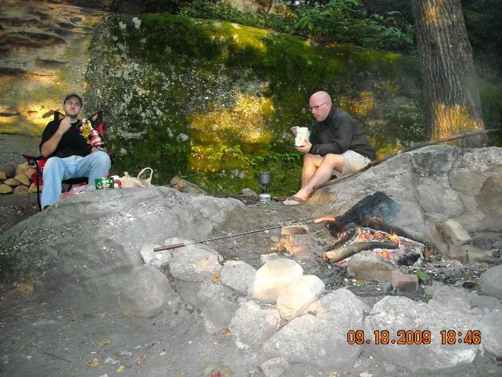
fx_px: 508
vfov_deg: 40.7
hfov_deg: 52.6
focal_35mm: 35
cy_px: 188
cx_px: 251
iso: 541
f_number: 2.8
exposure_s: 1/60
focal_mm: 5.7
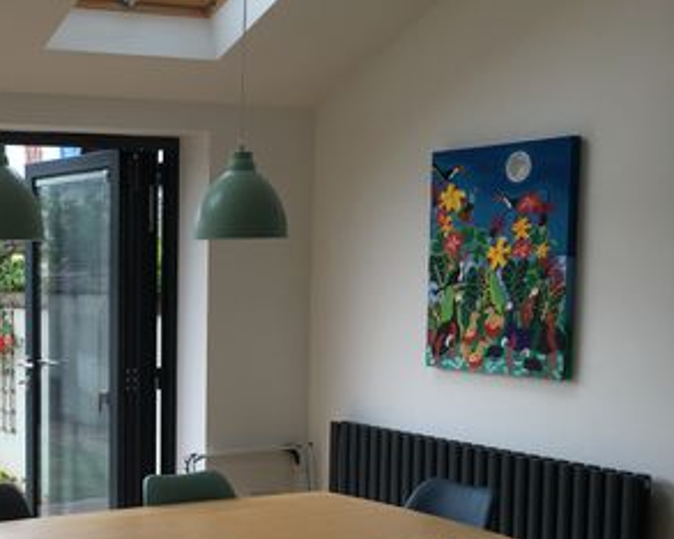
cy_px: 389
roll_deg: +0.4
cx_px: -14
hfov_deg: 30.1
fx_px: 1156
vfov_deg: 26.0
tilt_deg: -5.5
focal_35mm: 58
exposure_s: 1/111
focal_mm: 4.15
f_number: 2.2
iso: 25
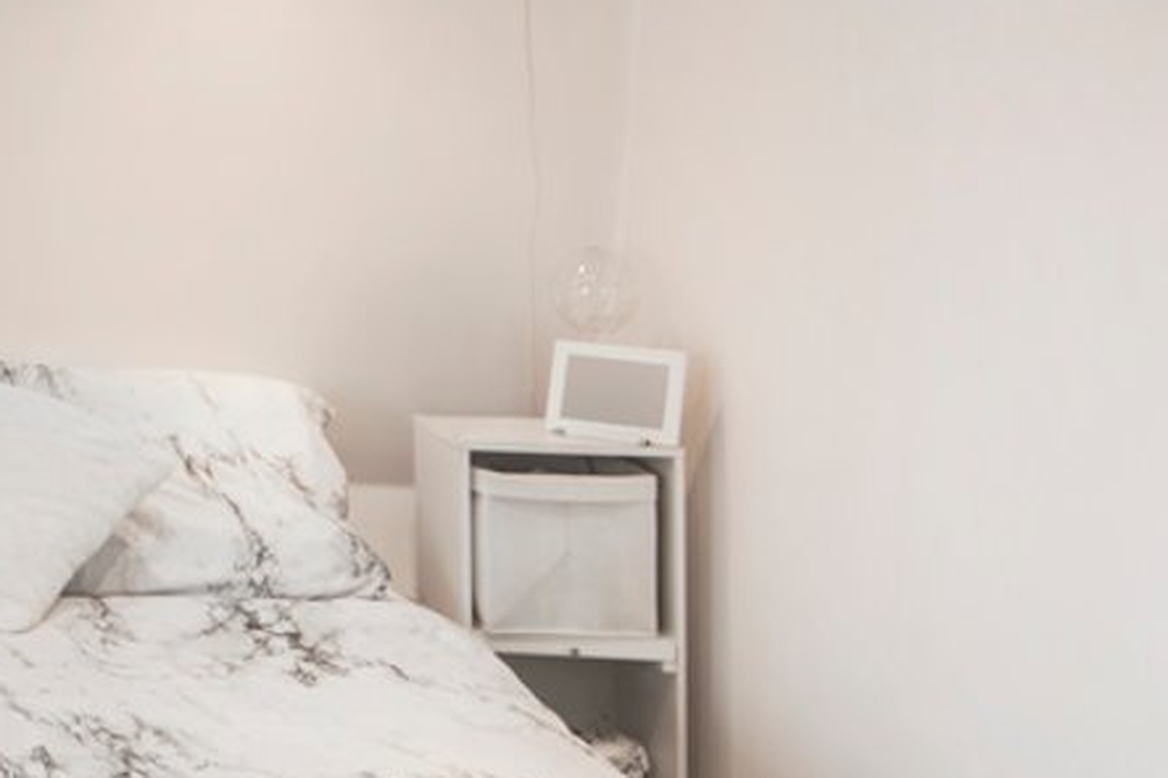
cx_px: -540
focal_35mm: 52
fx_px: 1686
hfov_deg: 27.6
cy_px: 578
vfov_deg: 25.7
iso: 64
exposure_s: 1/1.67
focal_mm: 12
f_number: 6.3
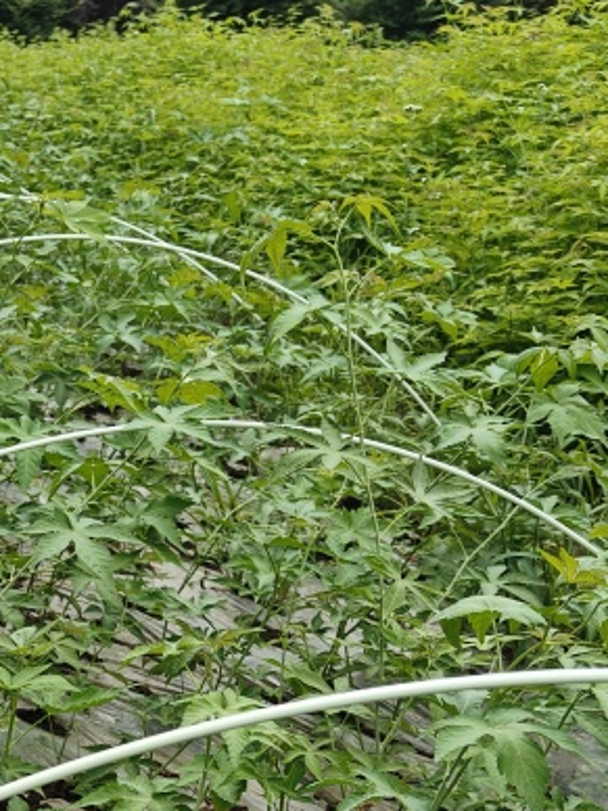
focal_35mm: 66
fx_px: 1546
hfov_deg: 21.4
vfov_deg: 27.4
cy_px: 850
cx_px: -8
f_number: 1.8
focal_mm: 5.59
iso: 50
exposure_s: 1/660
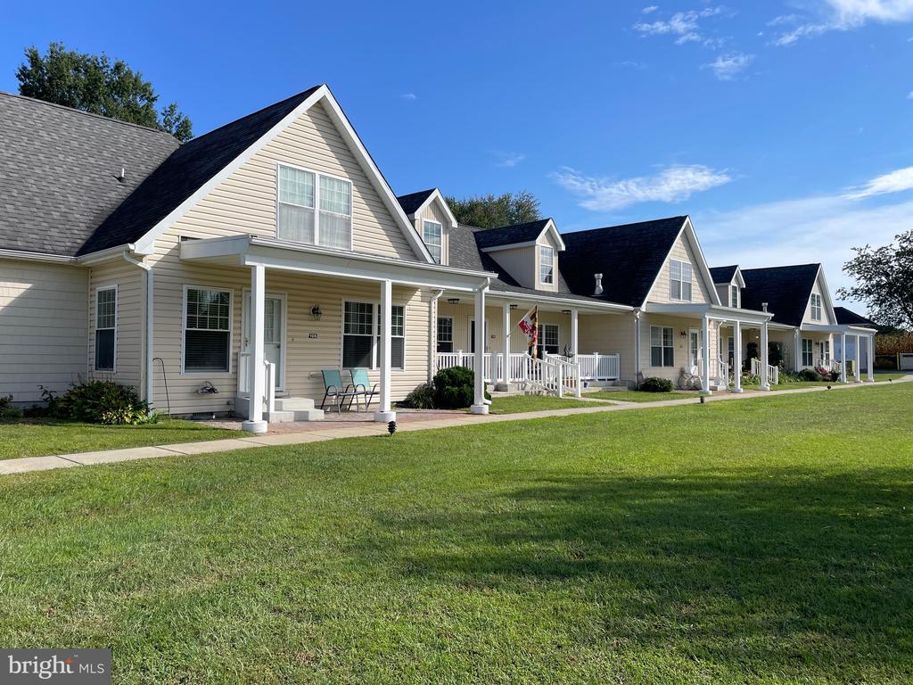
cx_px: 456
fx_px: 686
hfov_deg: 67.3
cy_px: 342
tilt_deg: +2.4
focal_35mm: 26
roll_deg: -0.5
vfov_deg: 53.1
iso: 32
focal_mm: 4.2
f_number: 1.6
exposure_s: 1/3401
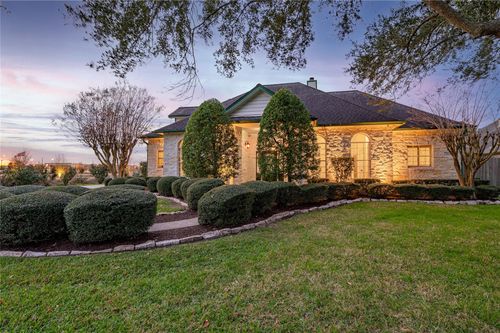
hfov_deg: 90.0
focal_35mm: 18
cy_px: 166
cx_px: 250
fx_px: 250
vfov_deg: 67.3
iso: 100
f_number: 9
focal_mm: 18
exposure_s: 1.6
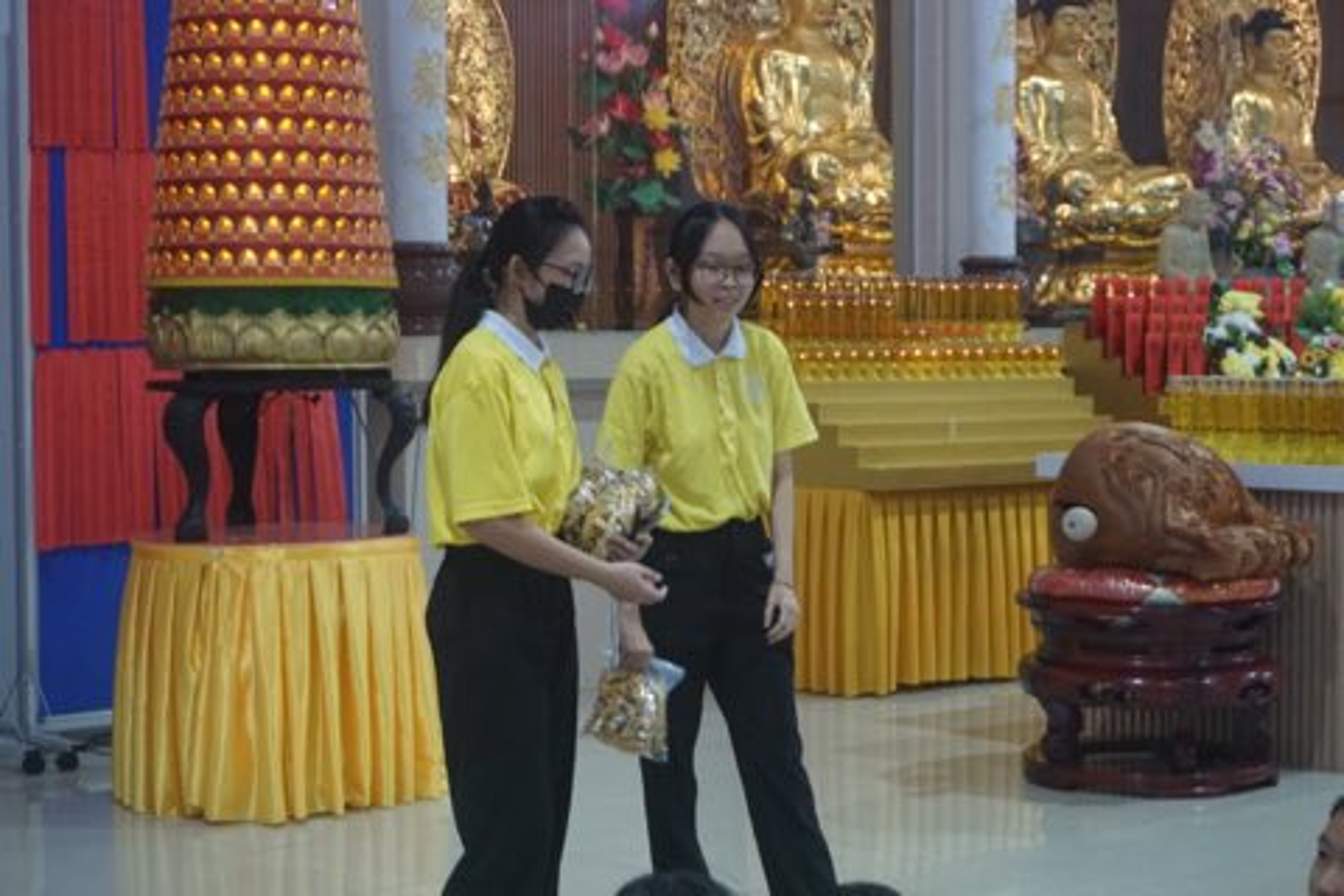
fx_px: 2408
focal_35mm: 64
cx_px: 672
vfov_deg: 21.1
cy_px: 448
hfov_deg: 31.2
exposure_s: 1/160
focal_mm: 43
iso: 2000
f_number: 5.6
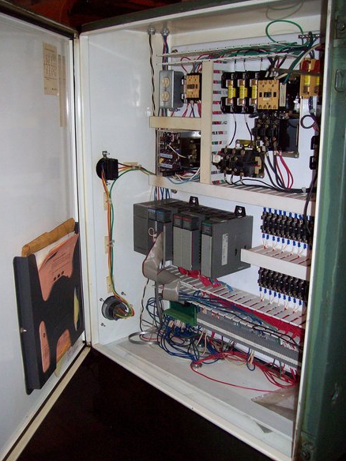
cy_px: 235
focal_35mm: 37
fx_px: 493
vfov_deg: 50.1
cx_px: 175
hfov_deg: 38.7
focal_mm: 6
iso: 140
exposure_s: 1/64
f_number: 2.7
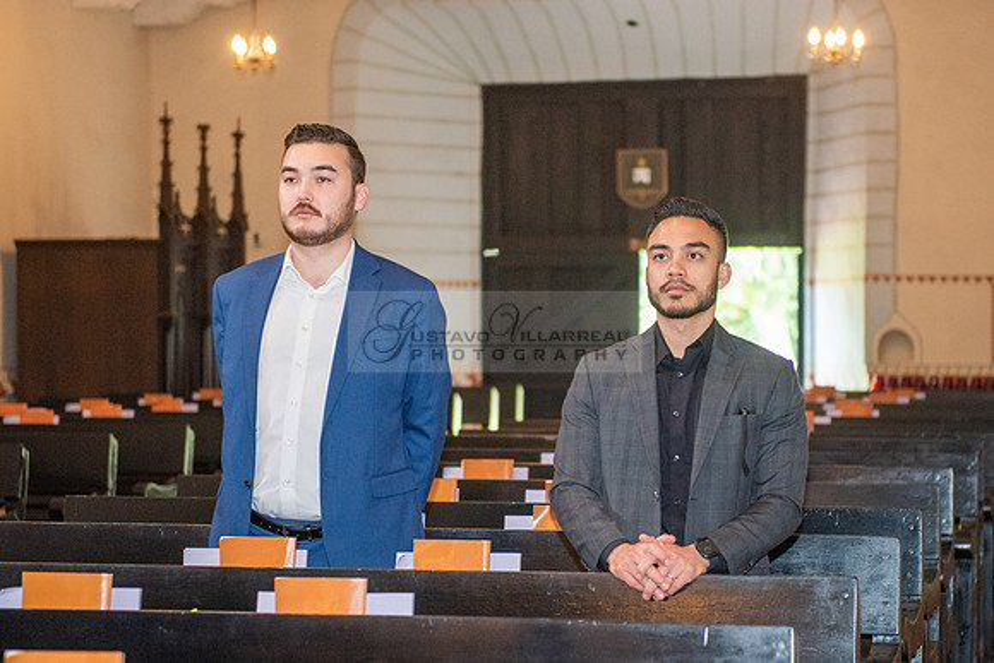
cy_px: 345
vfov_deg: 13.9
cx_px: 549
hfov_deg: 20.6
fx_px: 2729
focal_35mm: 99
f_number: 2.8
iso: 1600
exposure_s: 1/250
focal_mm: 70
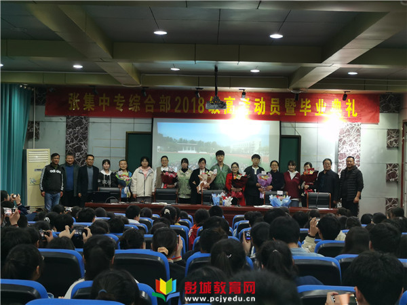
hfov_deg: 36.2
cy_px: 152
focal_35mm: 53
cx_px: 204
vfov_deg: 27.5
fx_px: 623
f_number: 1.8
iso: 160
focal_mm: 5.58
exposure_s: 1/50
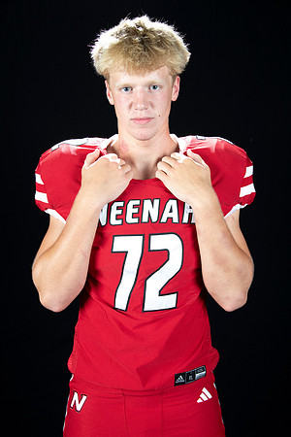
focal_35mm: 55
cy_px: 218
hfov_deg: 24.6
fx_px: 667
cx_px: 146
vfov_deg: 36.2
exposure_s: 1/160
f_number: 9
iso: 320
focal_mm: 55
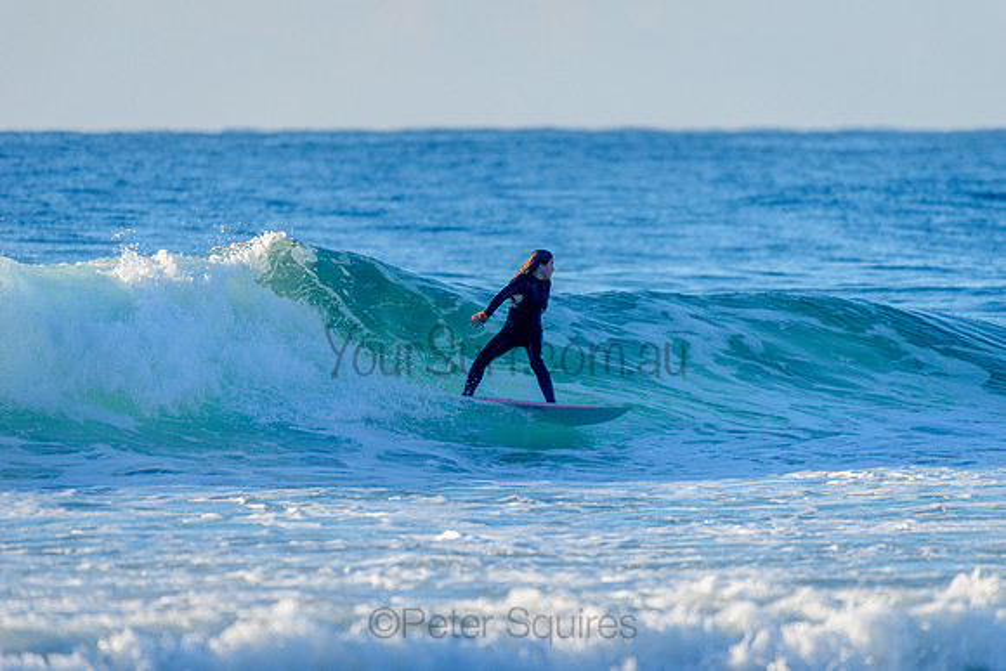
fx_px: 13980
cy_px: 336
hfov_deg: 4.1
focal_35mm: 500
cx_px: 503
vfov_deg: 2.8
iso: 450
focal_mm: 500
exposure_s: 1/2000
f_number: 5.6
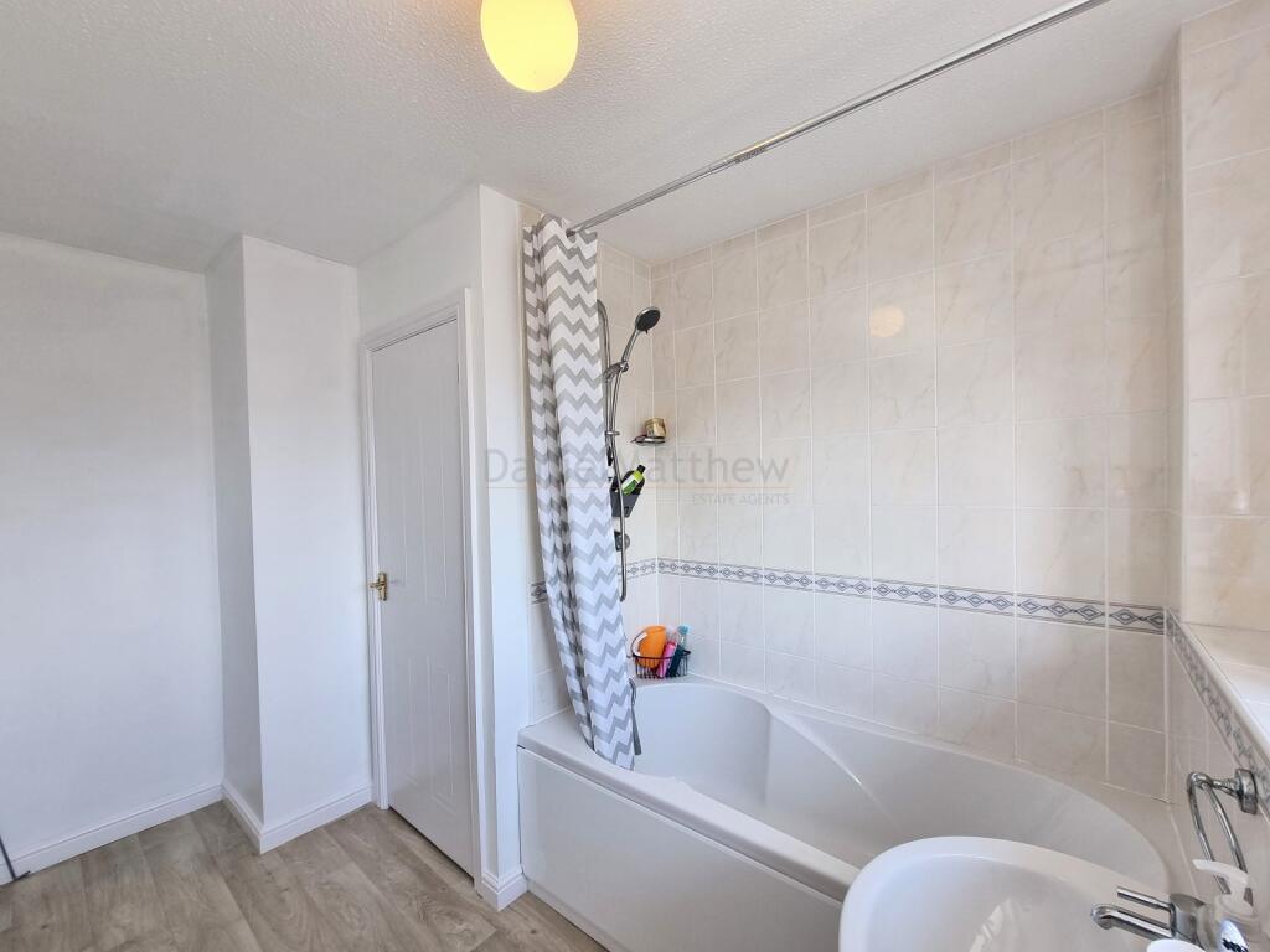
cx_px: 635
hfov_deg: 106.2
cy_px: 476
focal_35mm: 13
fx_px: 477
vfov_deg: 89.9
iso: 64
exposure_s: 1/100
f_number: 2.2
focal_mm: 2.2
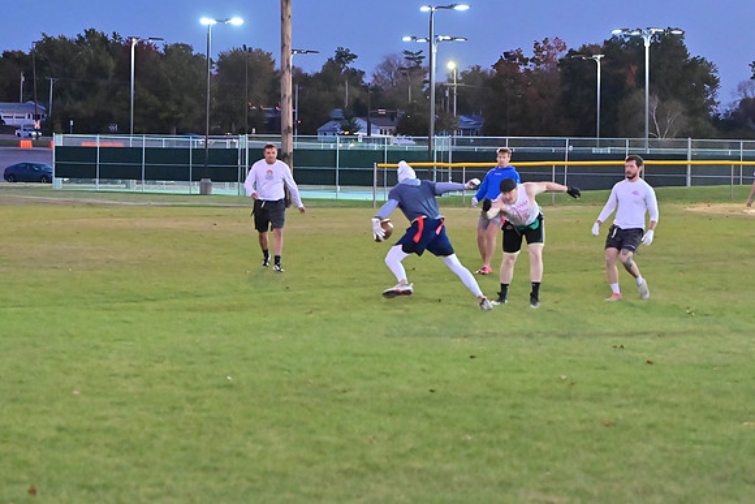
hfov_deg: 19.5
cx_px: 378
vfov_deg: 13.0
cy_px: 252
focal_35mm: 105
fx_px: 2202
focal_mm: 70
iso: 6400
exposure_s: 1/500
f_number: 4
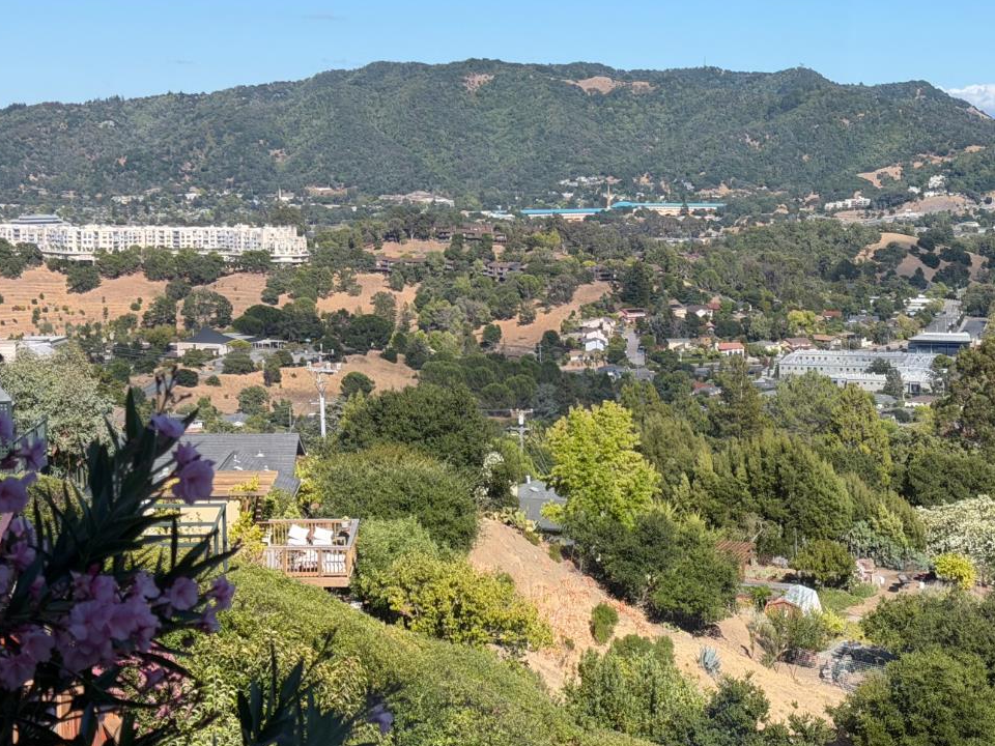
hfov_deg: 25.9
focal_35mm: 75
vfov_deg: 19.6
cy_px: 423
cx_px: 597
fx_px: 2156
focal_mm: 6.76
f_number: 1.78
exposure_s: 1/1980
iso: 64
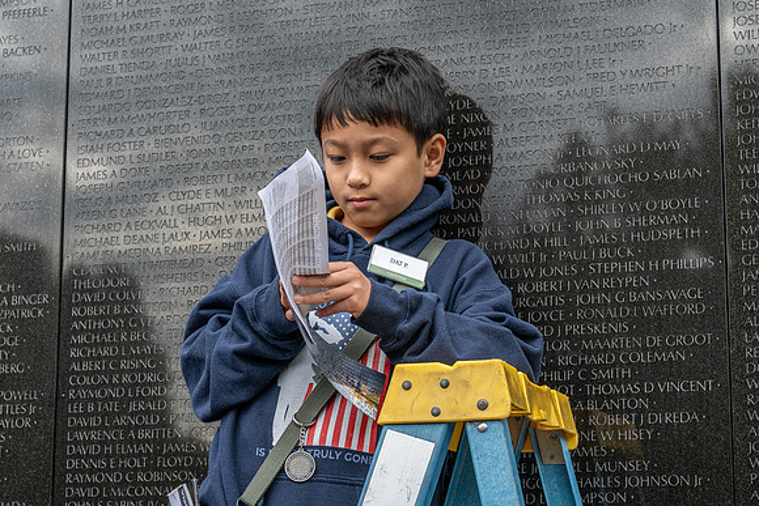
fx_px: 1856
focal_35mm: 88
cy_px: 227
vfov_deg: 15.5
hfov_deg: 23.1
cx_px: 373
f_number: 8
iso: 560
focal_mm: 70
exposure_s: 1/400
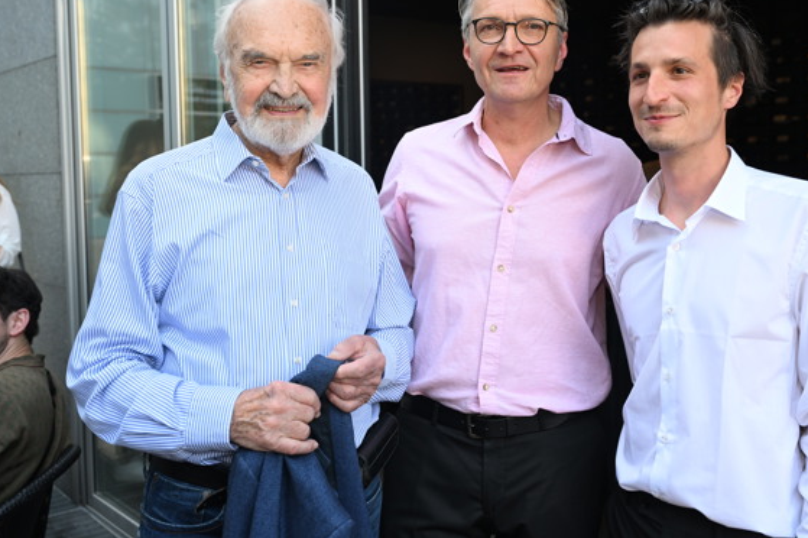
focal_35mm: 43
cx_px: 467
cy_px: 226
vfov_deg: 31.4
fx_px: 956
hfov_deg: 45.7
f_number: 4.5
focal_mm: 34.5
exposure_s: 1/320
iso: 800
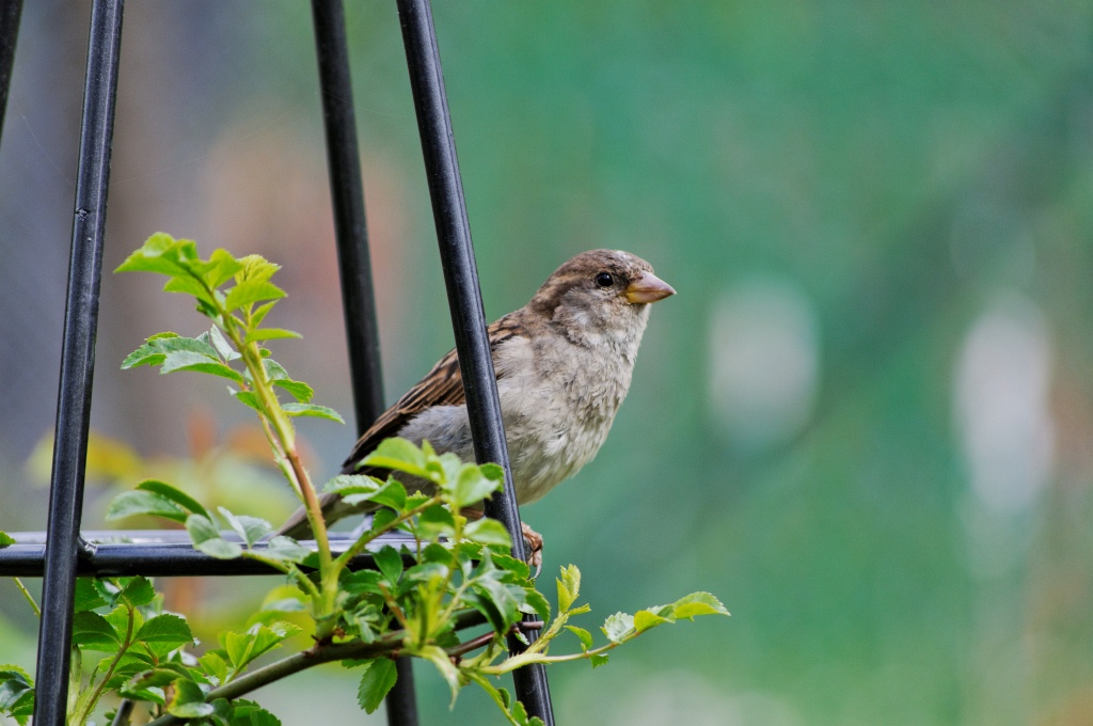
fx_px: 9097
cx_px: 546
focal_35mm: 300
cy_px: 363
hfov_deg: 6.9
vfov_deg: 4.6
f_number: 5.6
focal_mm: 200
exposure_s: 1/250
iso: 200
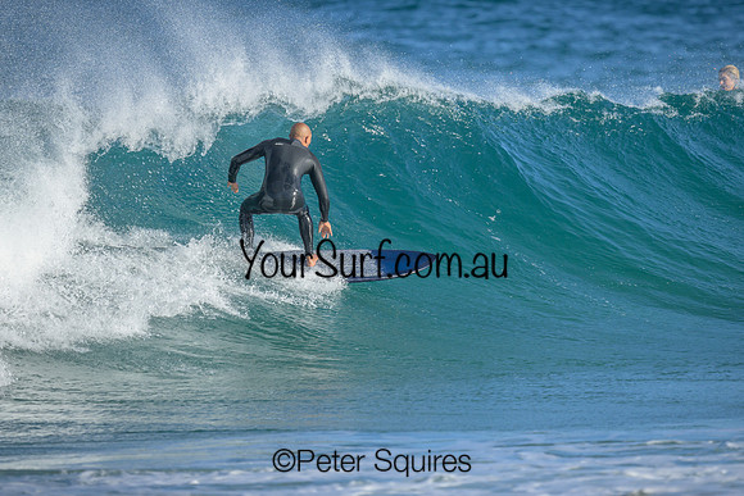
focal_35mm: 800
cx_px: 372
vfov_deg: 1.7
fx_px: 16536
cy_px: 248
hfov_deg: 2.6
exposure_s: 1/2000
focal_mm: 800
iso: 500
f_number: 6.3
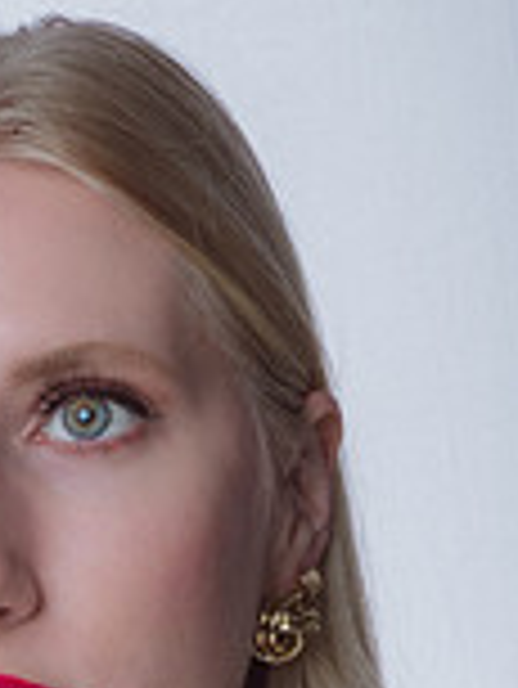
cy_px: 859
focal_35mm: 296
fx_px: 5898
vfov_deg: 6.6
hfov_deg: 5.0
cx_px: -5
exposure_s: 1/250
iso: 400
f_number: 36
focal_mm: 105
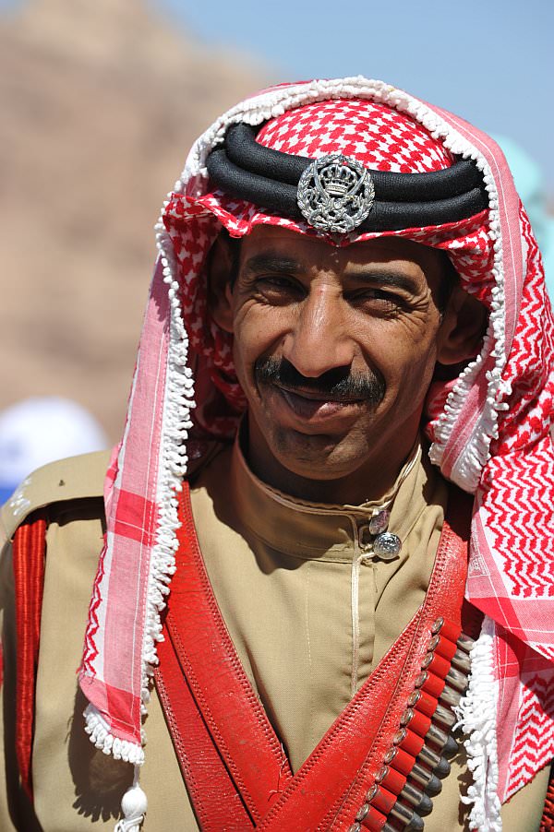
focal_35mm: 200
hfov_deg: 6.9
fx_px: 4623
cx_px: 277
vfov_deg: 10.3
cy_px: 416
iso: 200
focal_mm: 200
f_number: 10
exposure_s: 1/400
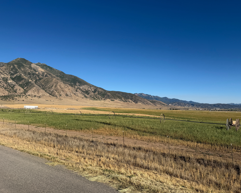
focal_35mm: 26
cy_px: 96
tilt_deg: +3.8
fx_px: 185
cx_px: 125
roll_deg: -1.8
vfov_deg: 54.9
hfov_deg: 66.0
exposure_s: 1/6173
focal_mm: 6.76
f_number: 1.78
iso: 80
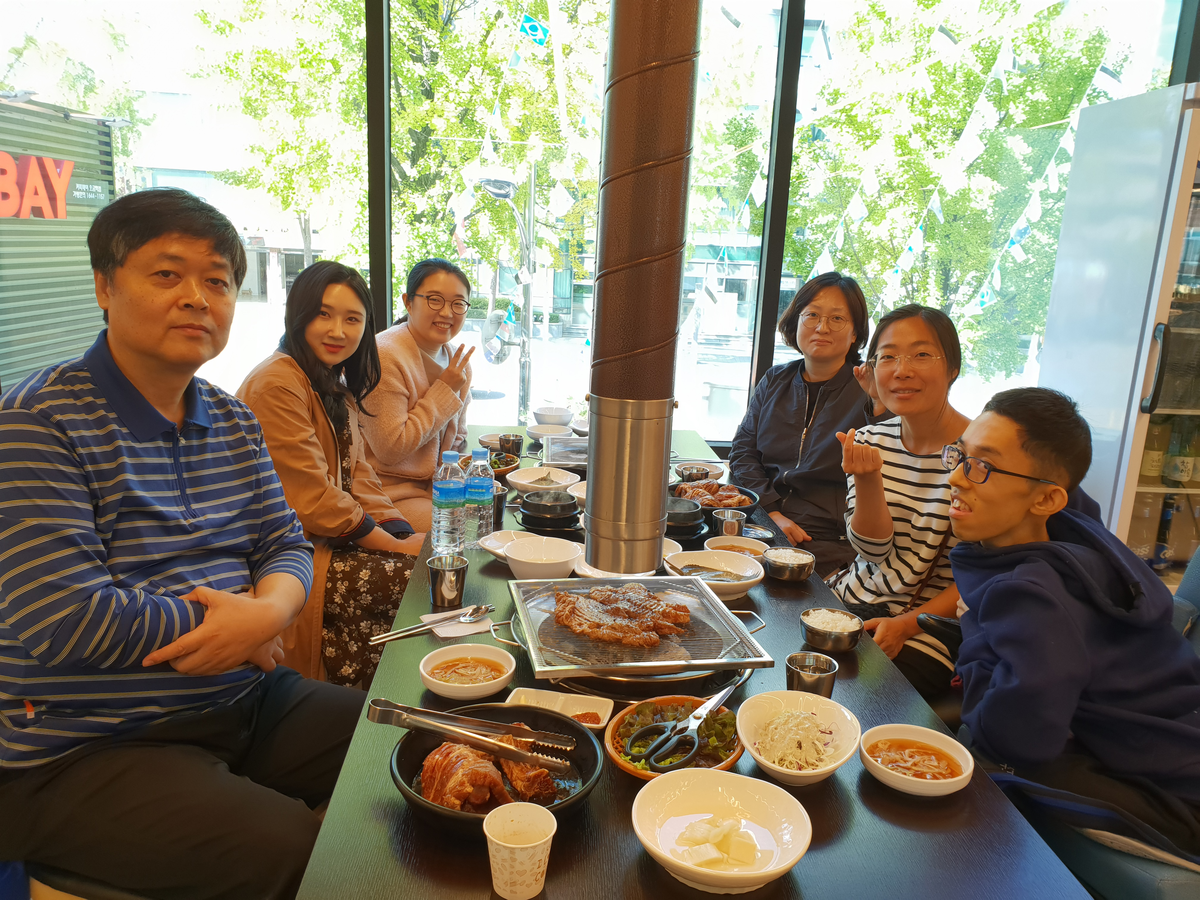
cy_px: 450
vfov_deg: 53.1
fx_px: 901
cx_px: 600
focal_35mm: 26
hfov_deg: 67.3
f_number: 2.4
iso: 80
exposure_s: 1/60
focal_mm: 4.3
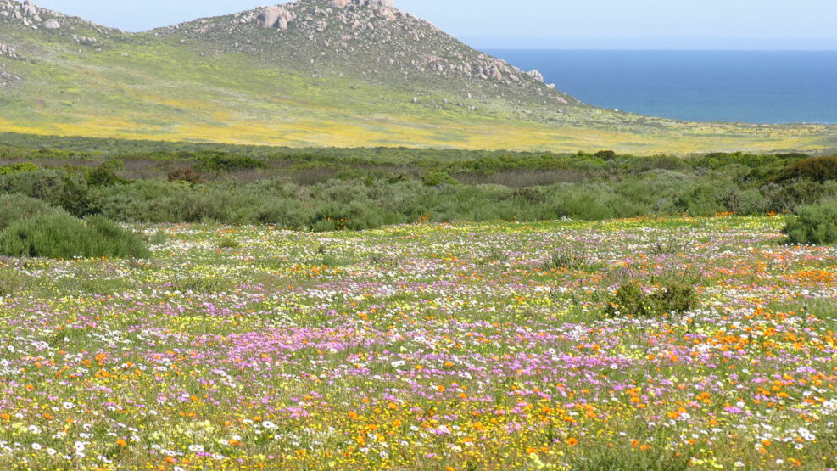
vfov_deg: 5.8
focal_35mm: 210
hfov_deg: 10.3
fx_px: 4660
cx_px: 419
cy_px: 280
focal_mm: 49
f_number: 6.5
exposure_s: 1/155
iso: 50
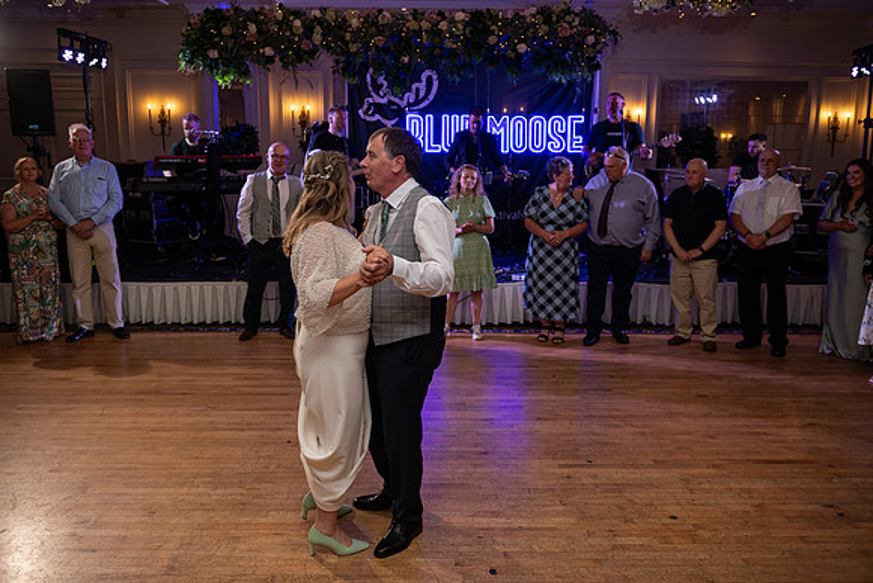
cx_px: 436
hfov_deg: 63.6
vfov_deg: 45.0
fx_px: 703
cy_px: 292
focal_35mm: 29
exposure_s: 1/160
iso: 500
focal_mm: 29
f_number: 3.5
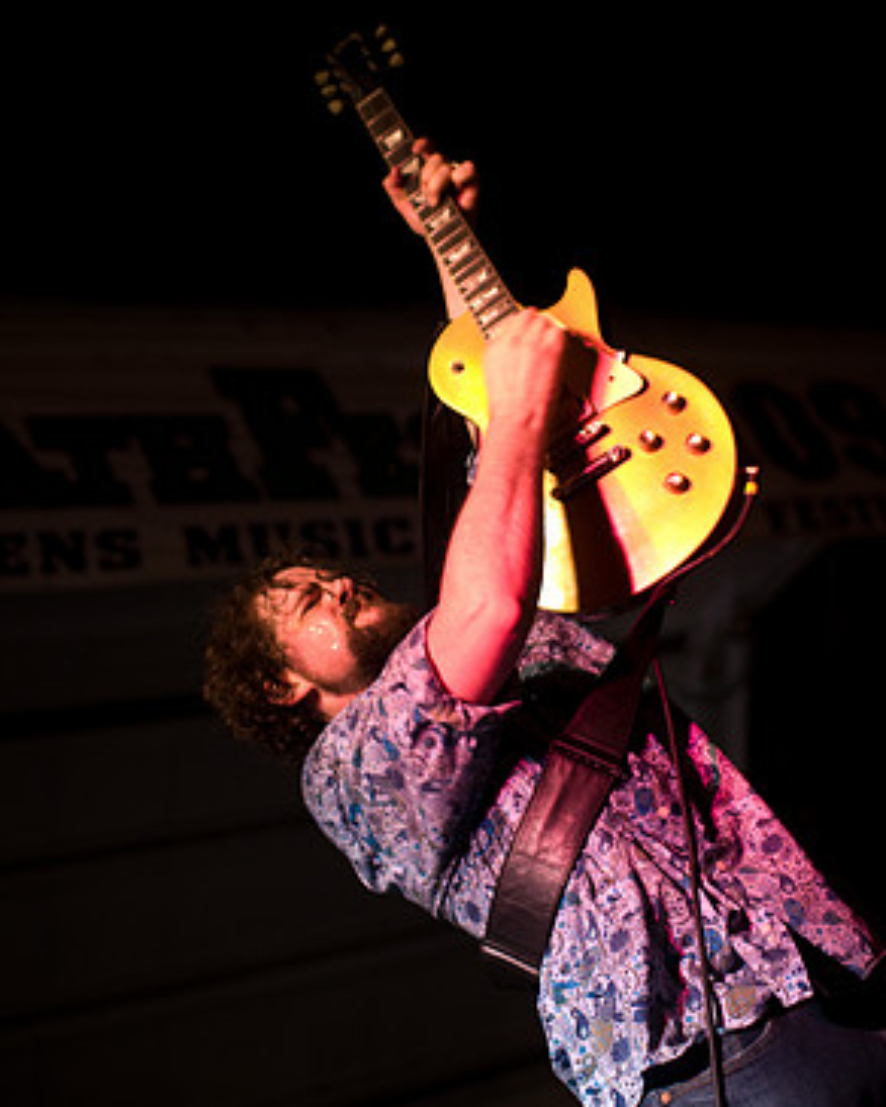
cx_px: 445
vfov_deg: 36.0
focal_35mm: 52
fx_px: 1704
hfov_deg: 29.1
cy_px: 516
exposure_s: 1/125
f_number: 1.8
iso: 1000
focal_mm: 30
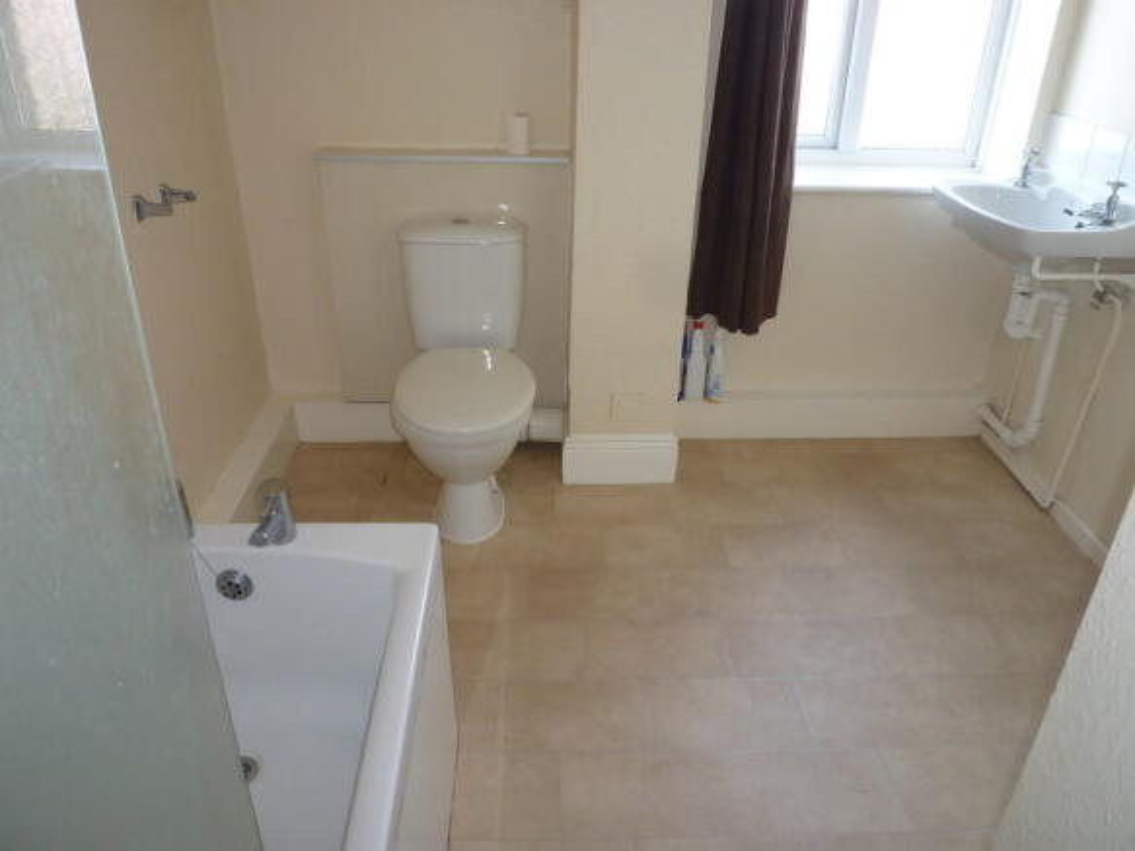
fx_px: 820
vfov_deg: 54.9
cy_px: 426
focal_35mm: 25
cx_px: 568
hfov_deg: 69.4
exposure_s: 1/30
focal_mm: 4.5
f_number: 2.8
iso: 100
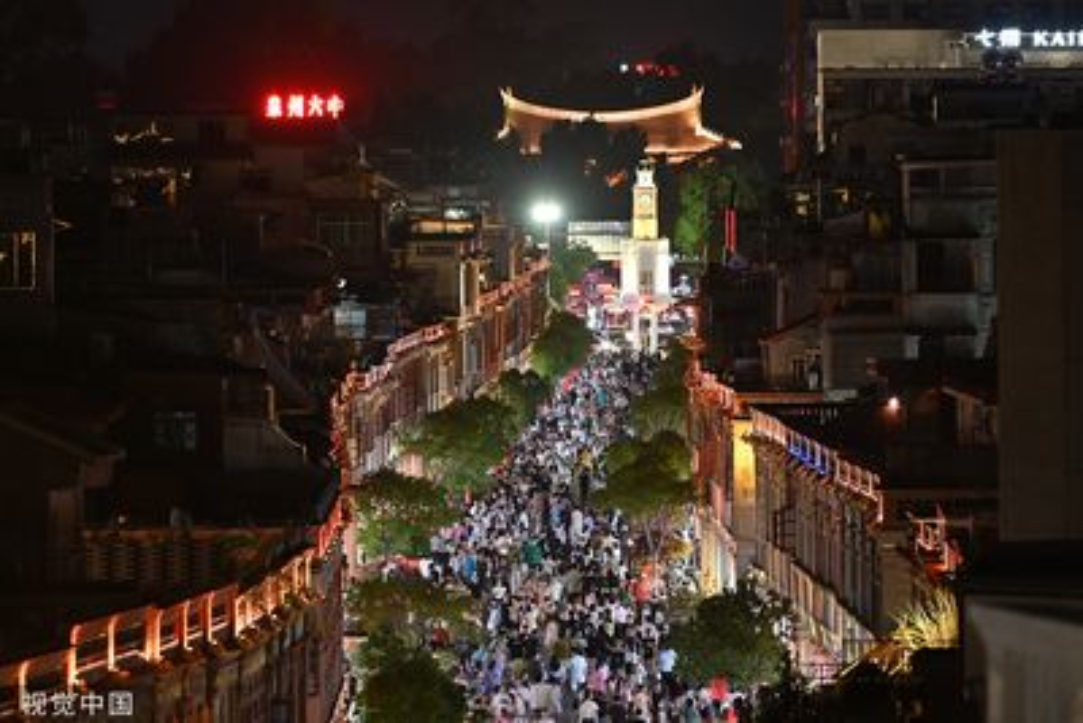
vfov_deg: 4.6
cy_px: 362
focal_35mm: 300
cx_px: 542
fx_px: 9028
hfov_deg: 6.9
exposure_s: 1/15
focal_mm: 200
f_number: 3.2
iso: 640
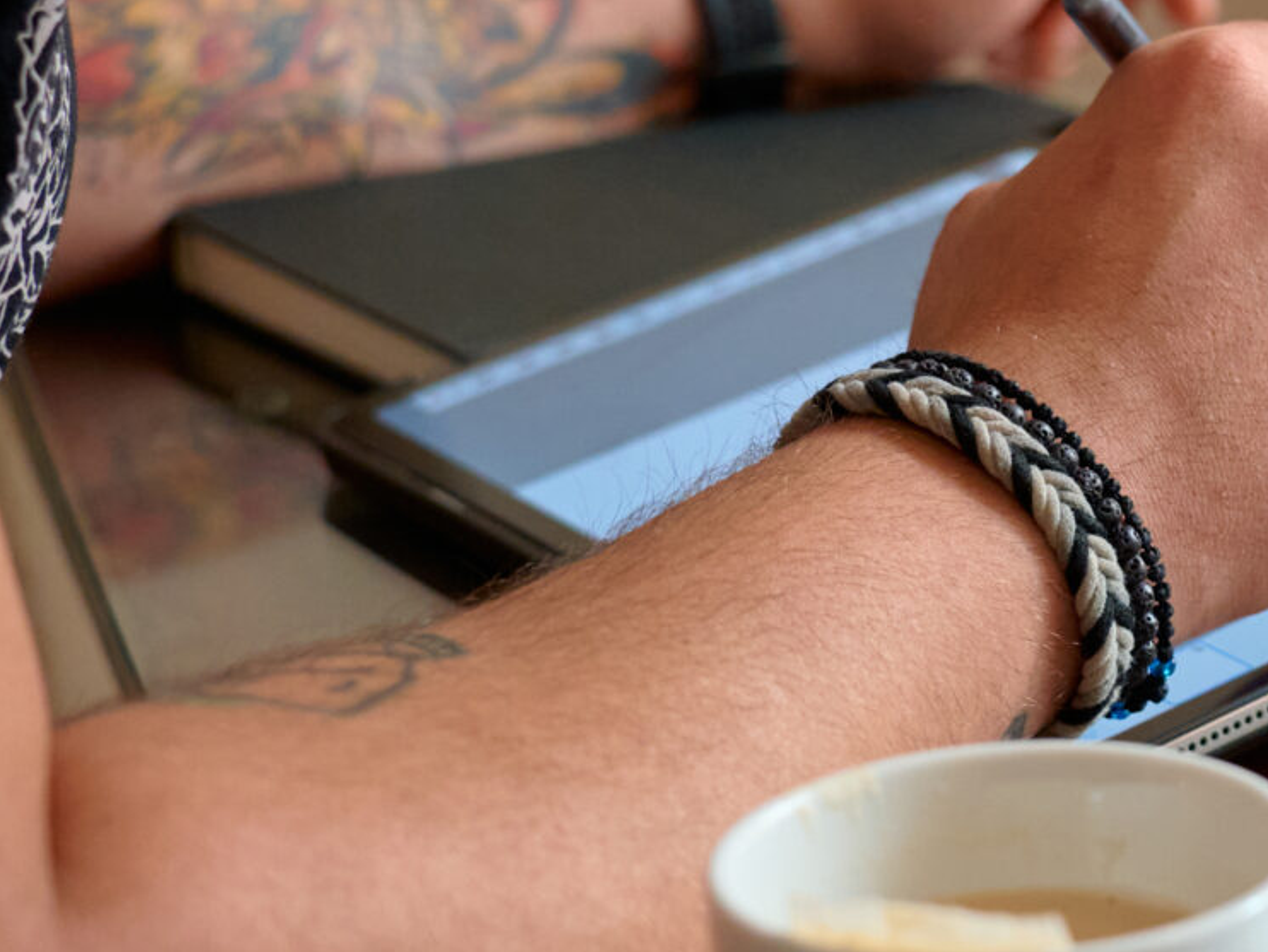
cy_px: 432
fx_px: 4617
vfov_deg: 11.8
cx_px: 1830
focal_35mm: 126
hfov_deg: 14.7
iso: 800
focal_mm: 38
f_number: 3.2
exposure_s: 1/160
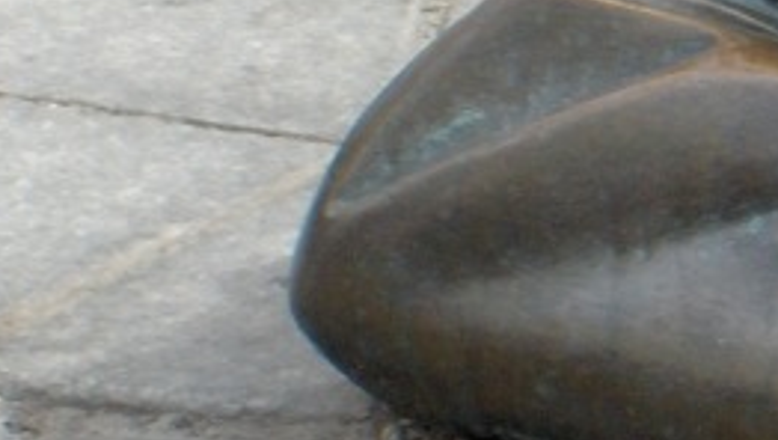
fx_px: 10284
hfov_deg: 4.3
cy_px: -61
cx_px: 1458
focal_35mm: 498
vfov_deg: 2.4
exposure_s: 1/157
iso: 134
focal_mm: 24
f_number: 4.9
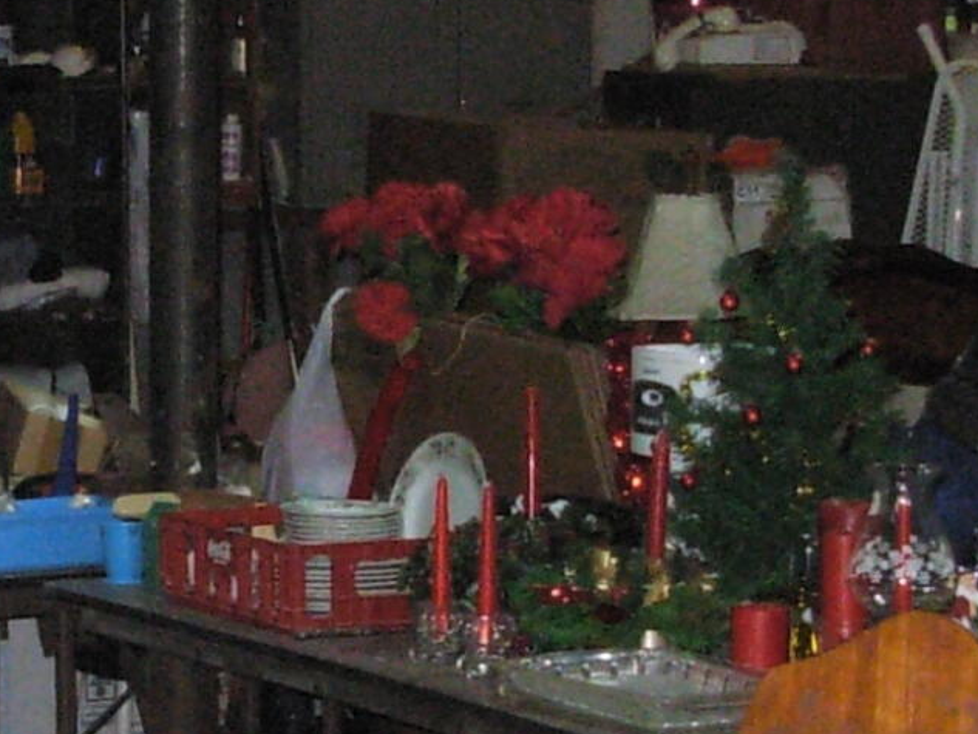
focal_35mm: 180
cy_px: 516
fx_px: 5086
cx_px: 76
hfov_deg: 10.9
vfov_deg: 8.2
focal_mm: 6.3
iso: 400
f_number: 2.9
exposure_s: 1/161
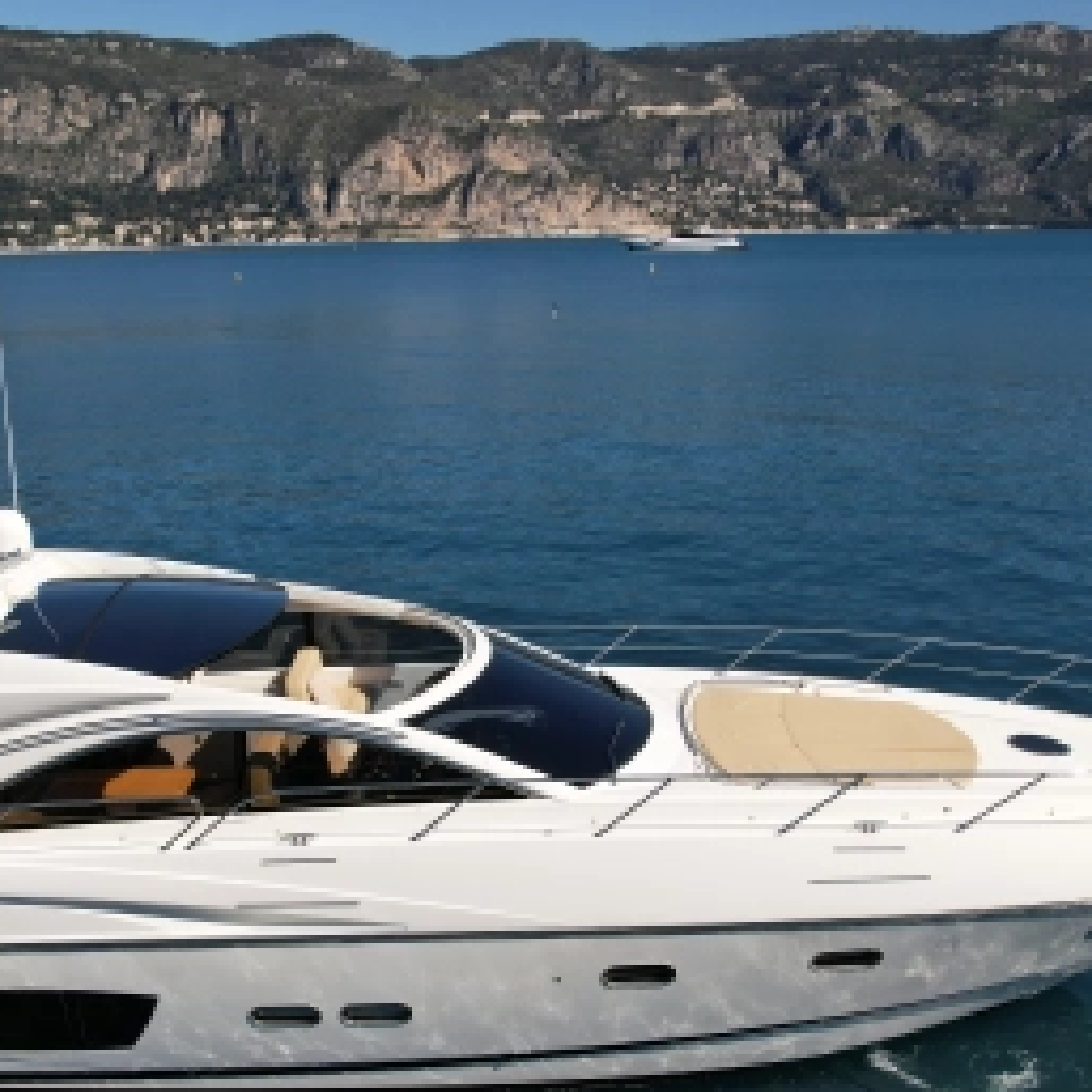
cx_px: 425
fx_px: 1428
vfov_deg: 41.4
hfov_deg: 41.6
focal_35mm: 40
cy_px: 707
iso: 100
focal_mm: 8.38
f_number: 2.8
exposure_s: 1/200
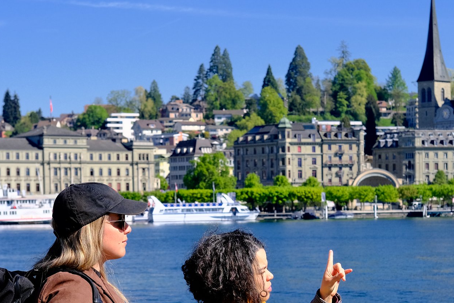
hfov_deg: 18.6
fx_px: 1387
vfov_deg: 12.4
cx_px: 282
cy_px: 265
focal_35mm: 110
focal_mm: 35
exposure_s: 1/850
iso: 320
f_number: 5.6
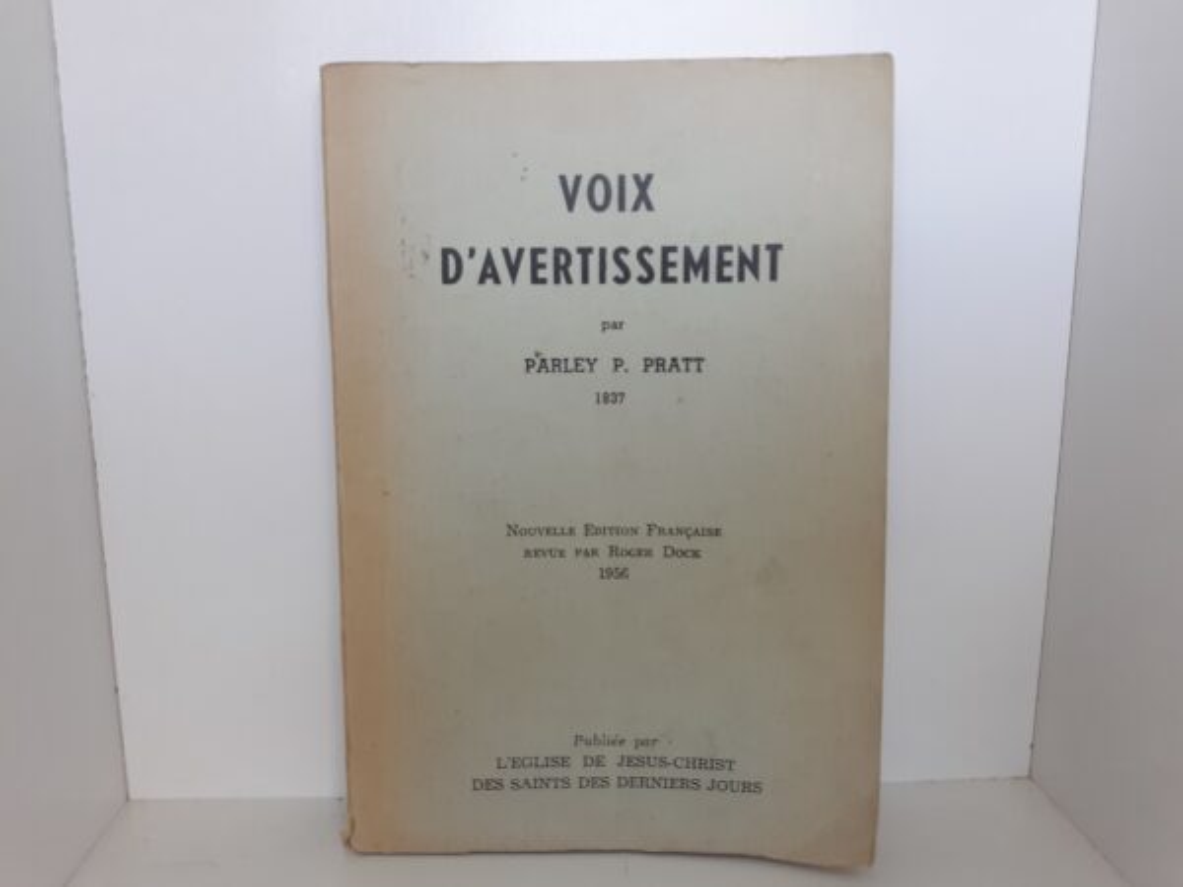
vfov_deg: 49.7
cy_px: 444
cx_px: 592
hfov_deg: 63.4
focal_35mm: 28
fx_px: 957
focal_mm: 3.7
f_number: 1.7
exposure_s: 1/40
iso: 50
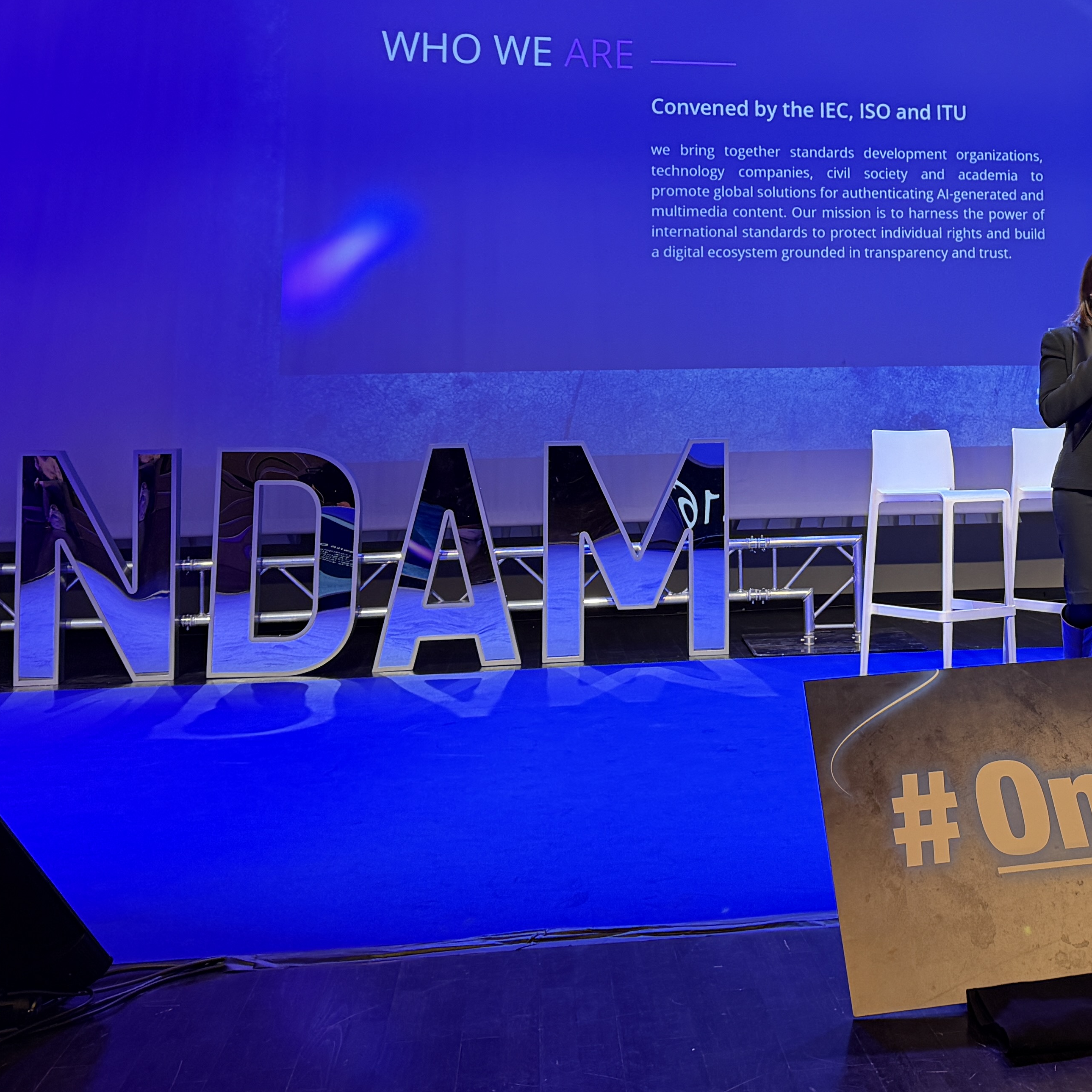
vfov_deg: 35.4
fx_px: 1677
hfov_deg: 34.8
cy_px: 299
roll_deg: +1.5
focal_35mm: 47
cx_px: 886
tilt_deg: +4.6
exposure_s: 1/50
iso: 320
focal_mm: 6.76
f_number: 1.78
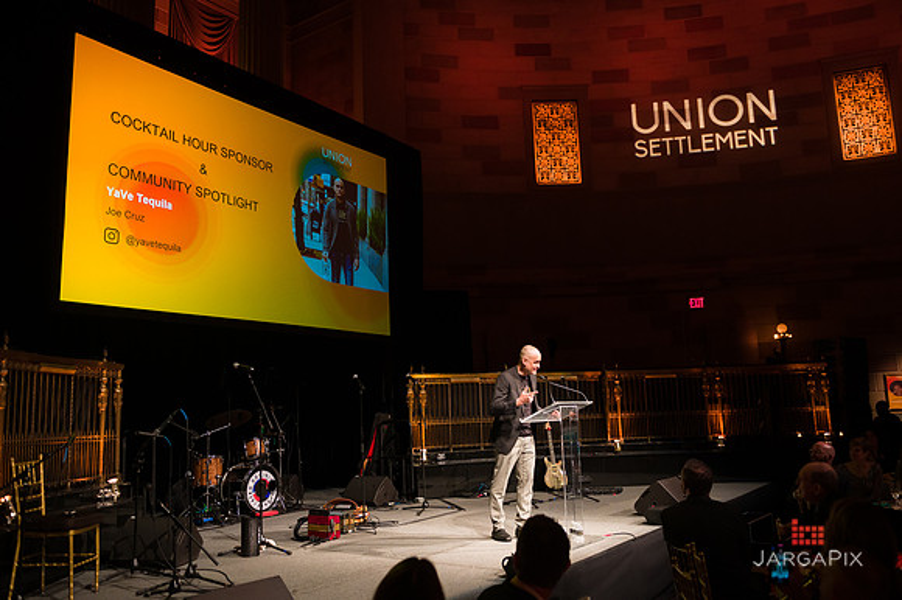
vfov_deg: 44.9
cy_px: 300
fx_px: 726
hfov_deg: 63.7
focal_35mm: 29
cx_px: 451
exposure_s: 1/250
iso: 3200
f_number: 4
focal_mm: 29
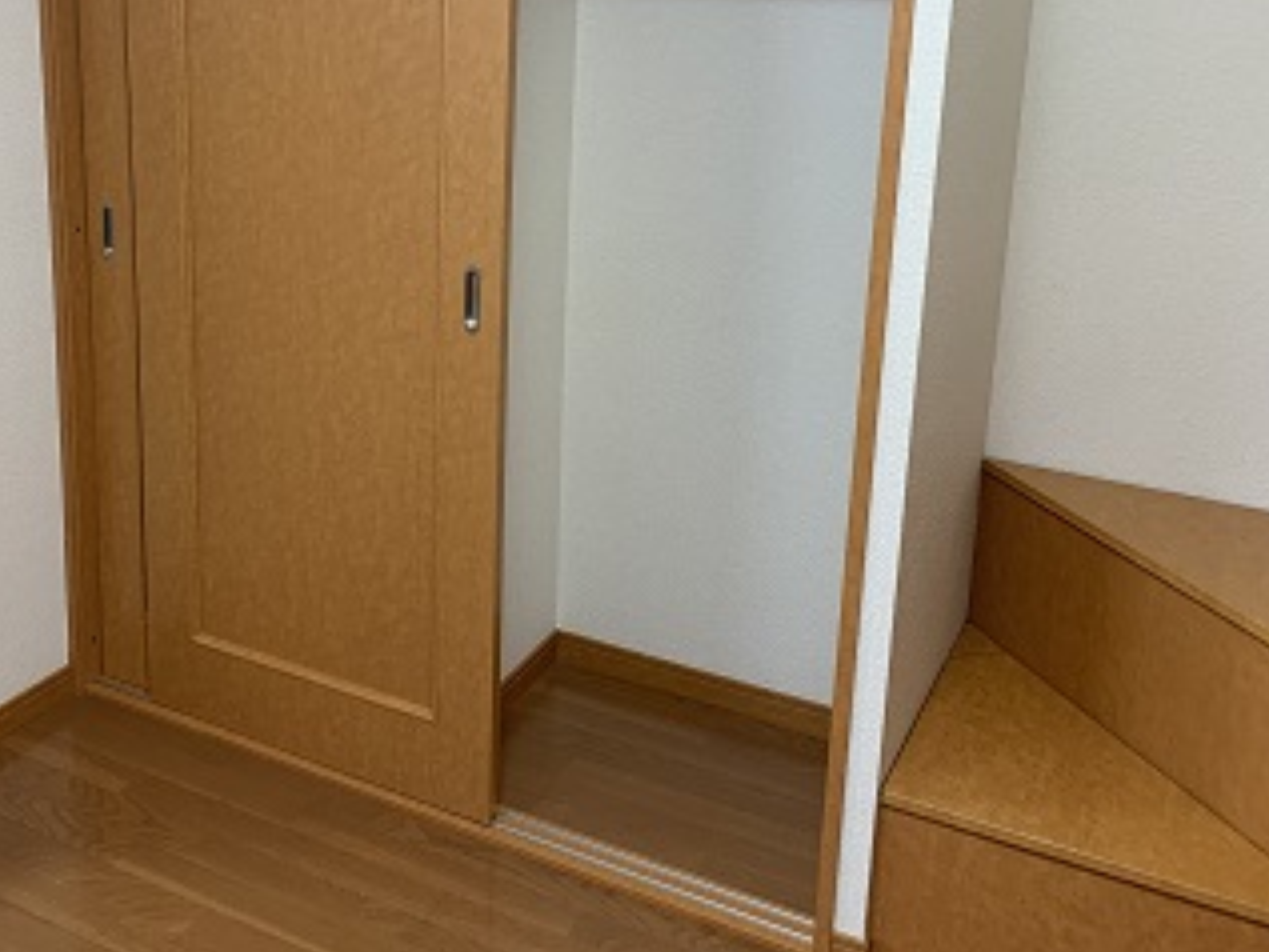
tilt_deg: -14.1
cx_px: 384
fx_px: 1504
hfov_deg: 44.8
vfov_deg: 34.6
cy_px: 266
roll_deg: +0.0
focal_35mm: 41
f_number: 1.8
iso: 200
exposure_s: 1/60
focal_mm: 4.25
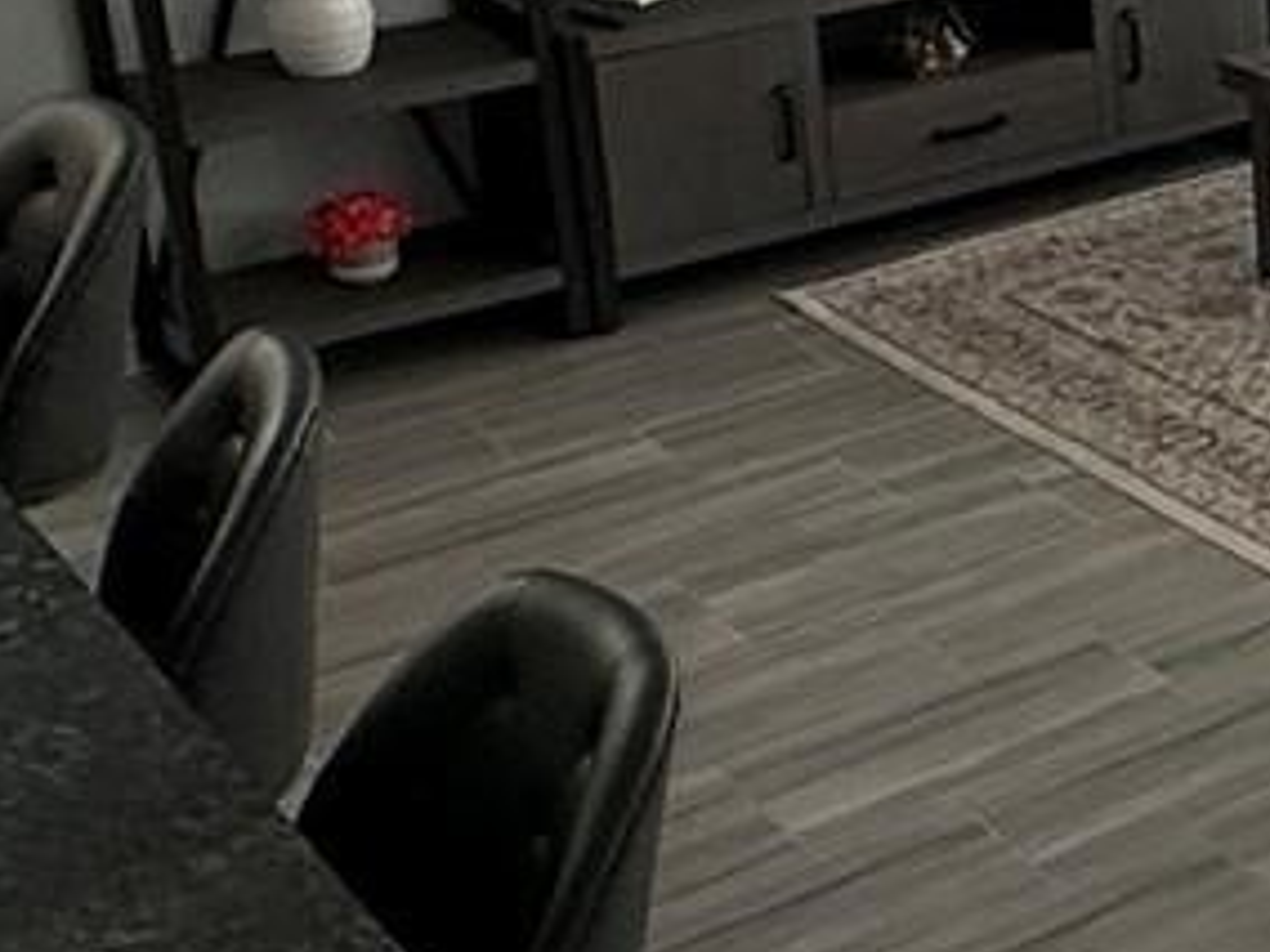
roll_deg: -1.0
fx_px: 2898
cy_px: 85
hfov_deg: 20.7
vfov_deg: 18.3
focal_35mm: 79
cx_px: 1950
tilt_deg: -17.5
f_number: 2.2
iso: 100
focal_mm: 2.22
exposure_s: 1/120
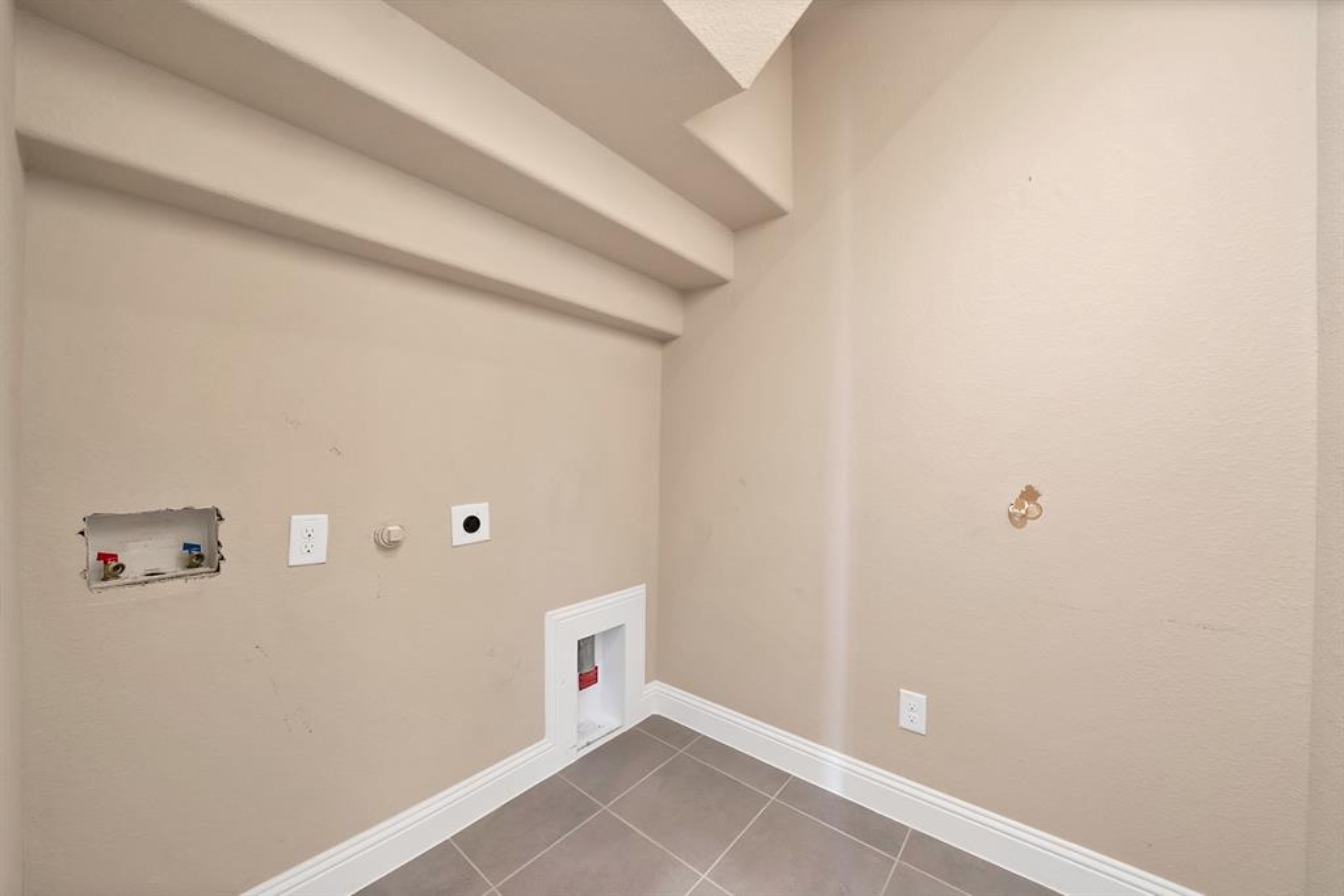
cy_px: 448
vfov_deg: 90.0
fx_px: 448
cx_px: 672
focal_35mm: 12
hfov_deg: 112.6
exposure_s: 1/2.5
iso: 640
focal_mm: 12
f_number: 10
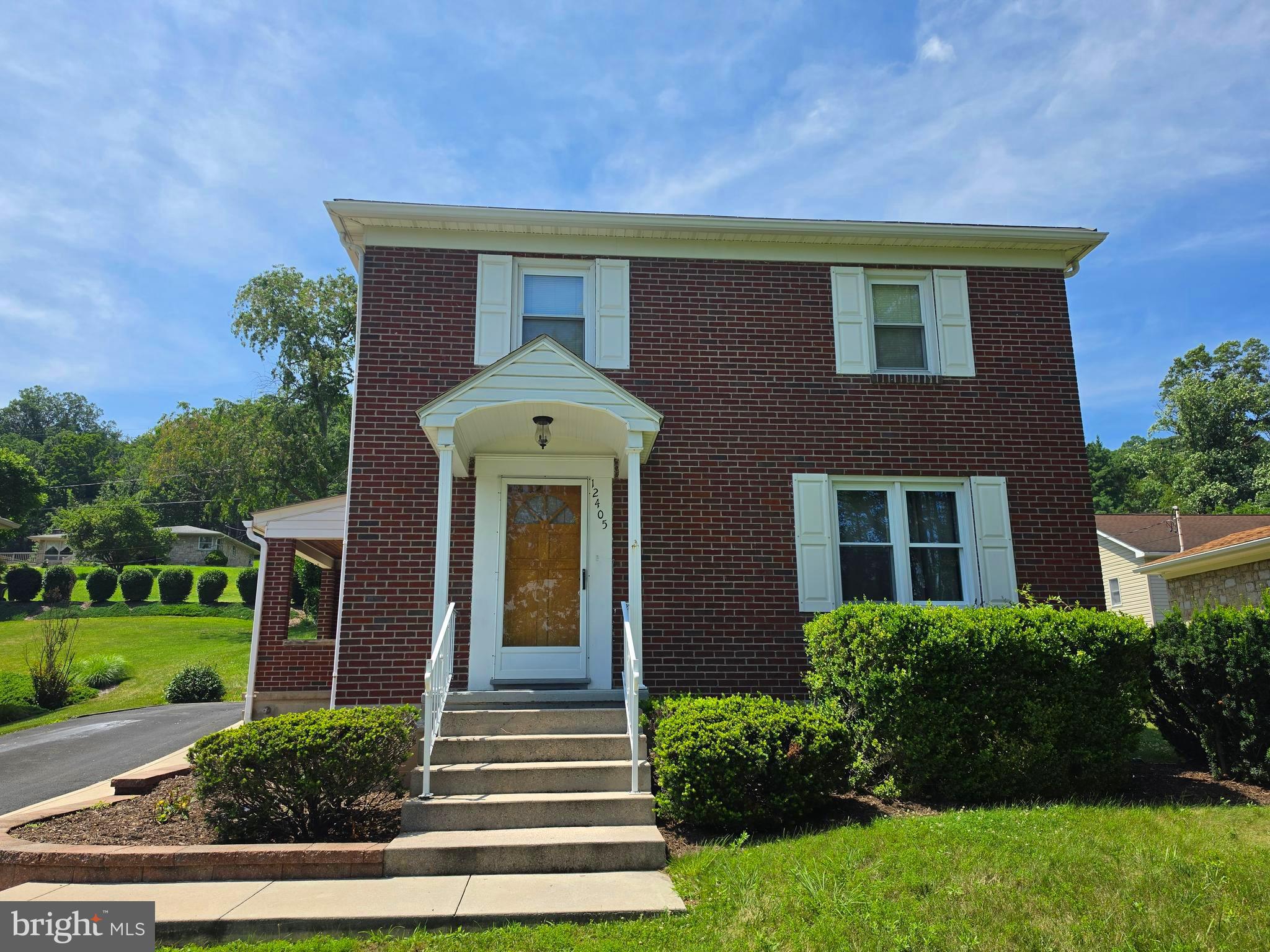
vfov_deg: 58.9
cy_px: 476
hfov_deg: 73.9
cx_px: 635
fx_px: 844
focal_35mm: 23
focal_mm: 6.5
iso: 64
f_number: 1.4
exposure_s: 1/5775
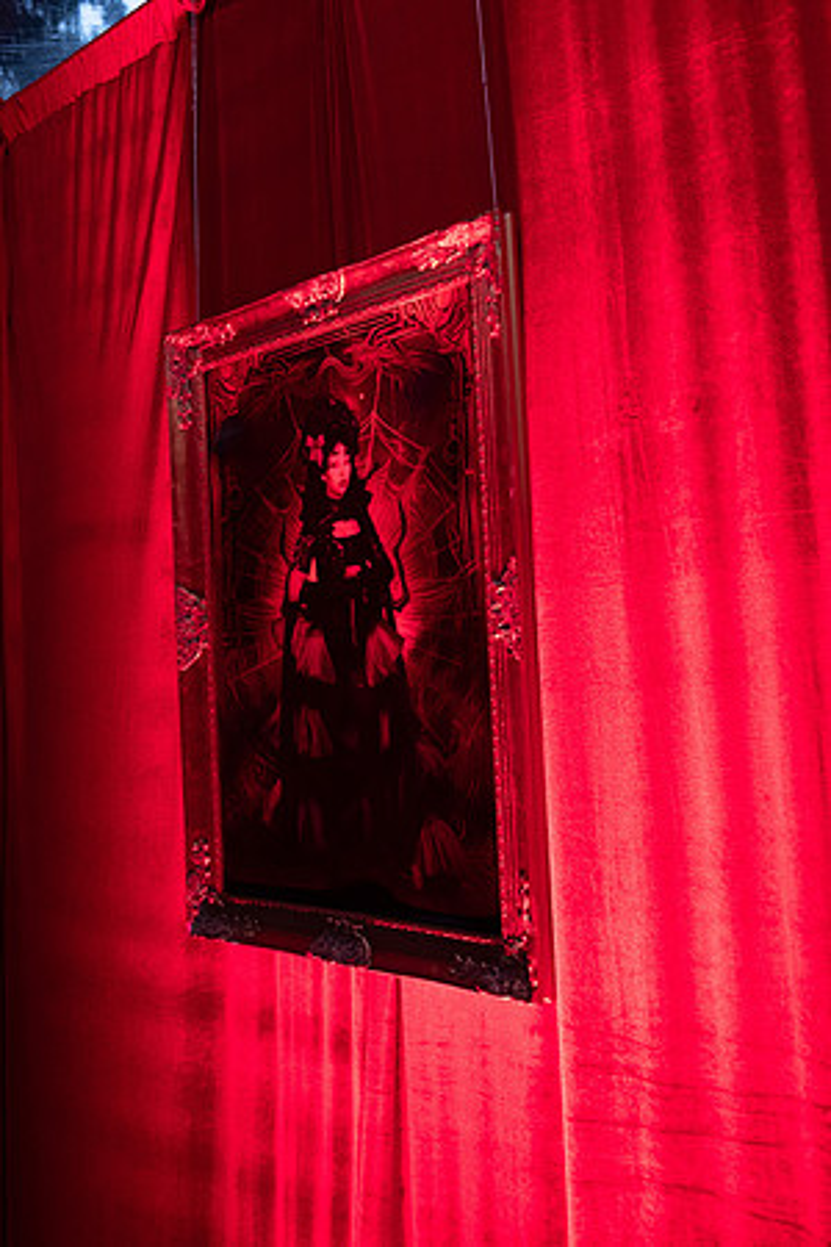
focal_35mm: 31
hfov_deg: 42.3
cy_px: 624
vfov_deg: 60.3
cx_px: 416
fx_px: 1073
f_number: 2.8
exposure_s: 1/60
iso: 1600
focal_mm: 20.6
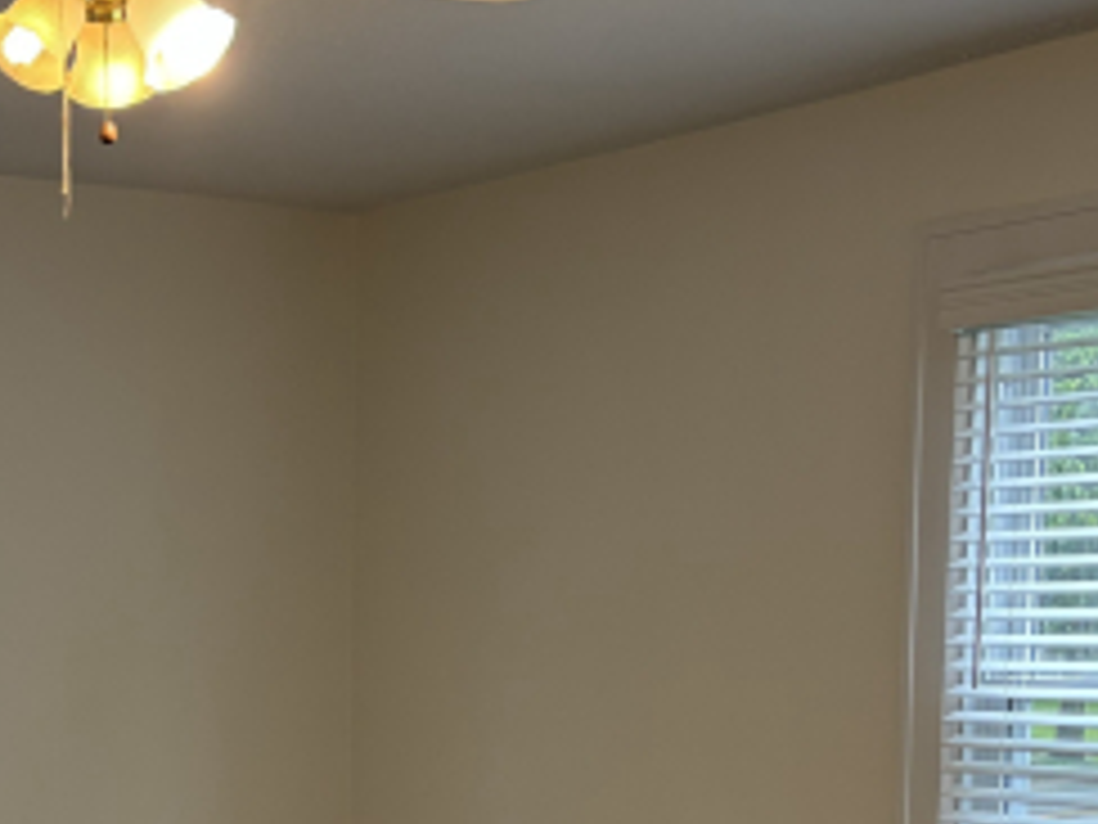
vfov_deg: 19.5
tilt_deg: -9.0
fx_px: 2252
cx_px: 70
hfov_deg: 26.3
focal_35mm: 71
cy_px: 982
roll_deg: +1.7
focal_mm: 5.96
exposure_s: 1/60
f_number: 1.6
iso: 100
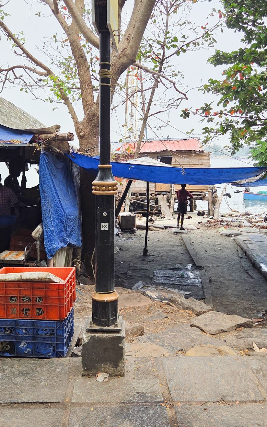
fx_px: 431
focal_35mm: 37
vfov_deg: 52.7
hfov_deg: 34.4
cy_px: 200
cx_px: 113
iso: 80
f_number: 1.8
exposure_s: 1/2222
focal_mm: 5.4
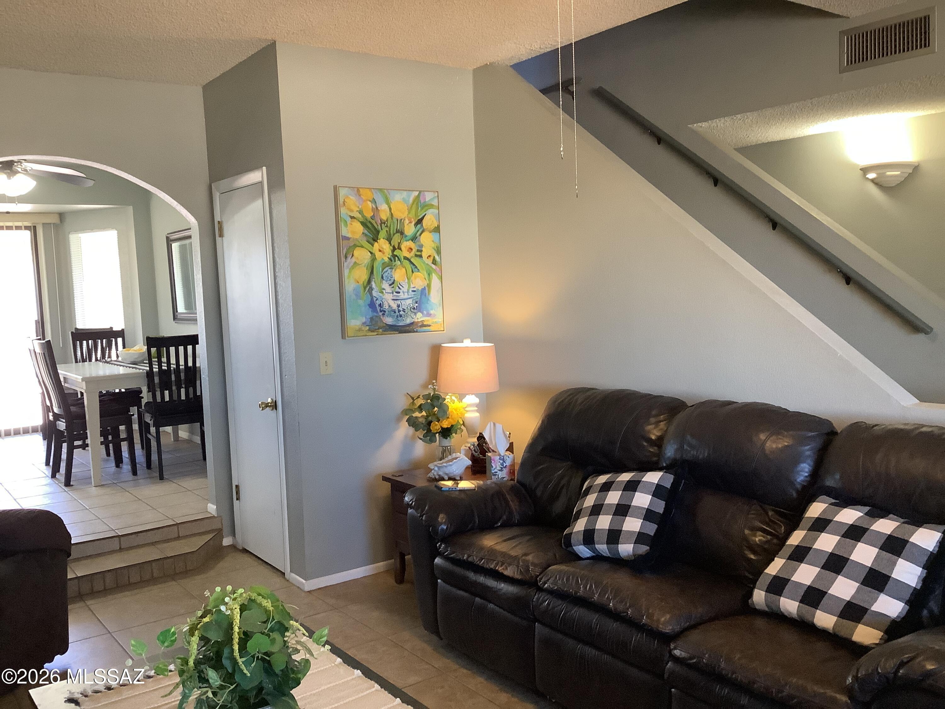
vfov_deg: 45.4
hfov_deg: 58.4
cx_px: 472
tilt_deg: -5.8
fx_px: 846
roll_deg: +3.0
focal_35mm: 31
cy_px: 354
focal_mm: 3.3
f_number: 2.4
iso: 320
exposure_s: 1/60
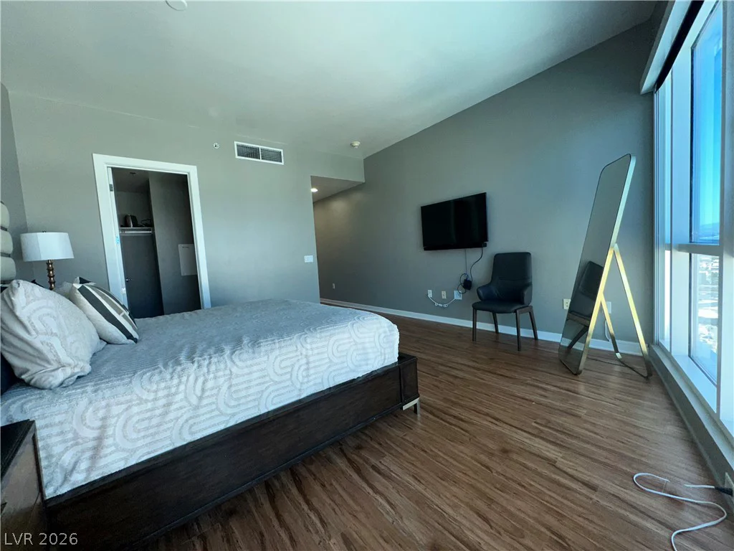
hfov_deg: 102.1
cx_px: 367
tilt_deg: -3.7
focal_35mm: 14
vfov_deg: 85.7
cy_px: 276
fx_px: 297
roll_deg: +3.6
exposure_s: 1/122
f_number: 2.2
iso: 50
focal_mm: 2.22
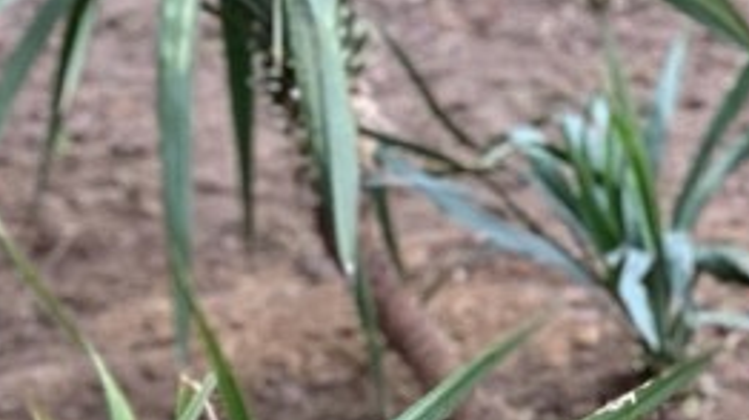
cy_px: 754
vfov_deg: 6.8
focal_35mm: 173
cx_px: 140
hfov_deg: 12.4
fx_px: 3434
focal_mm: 6
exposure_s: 1/122
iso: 100
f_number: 2.4
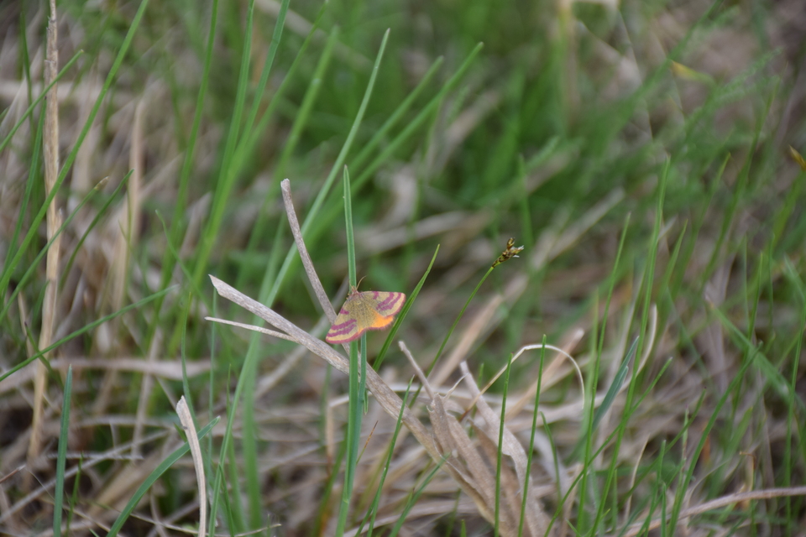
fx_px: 4701
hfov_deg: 9.8
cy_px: 268
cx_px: 403
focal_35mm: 210
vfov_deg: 6.5
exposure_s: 1/500
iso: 400
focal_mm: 140
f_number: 5.6
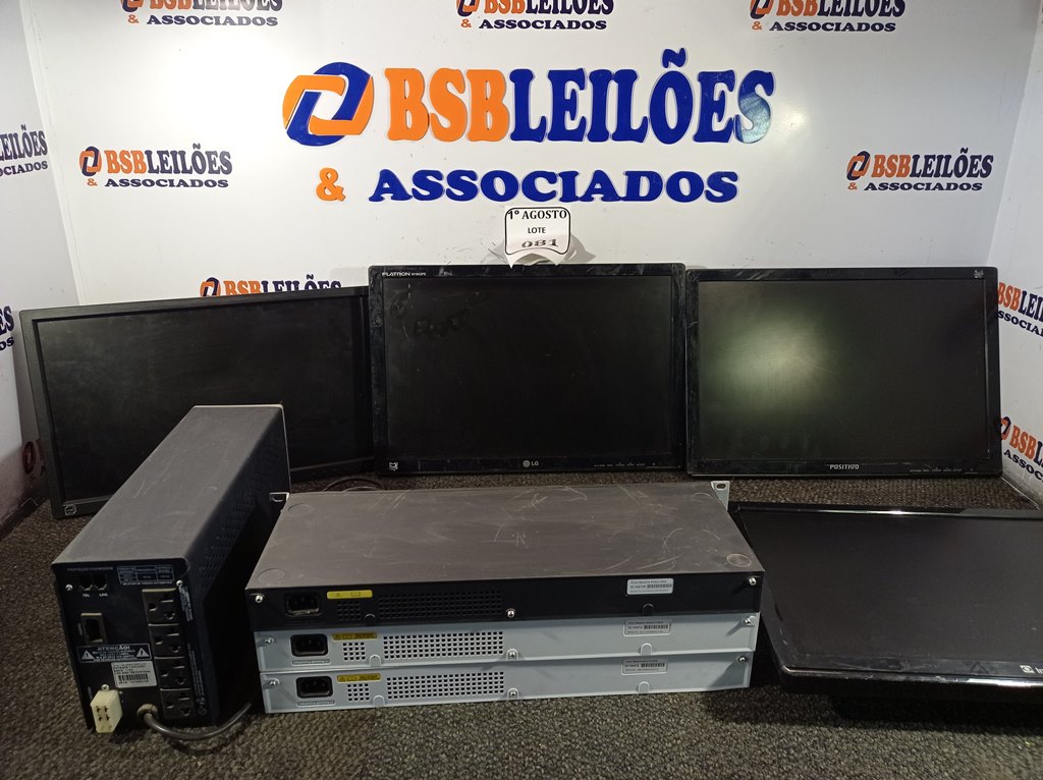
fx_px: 843
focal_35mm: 28
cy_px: 390
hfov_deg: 63.5
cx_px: 522
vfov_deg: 49.7
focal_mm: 4.7
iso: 196
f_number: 1.79
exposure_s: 1/120
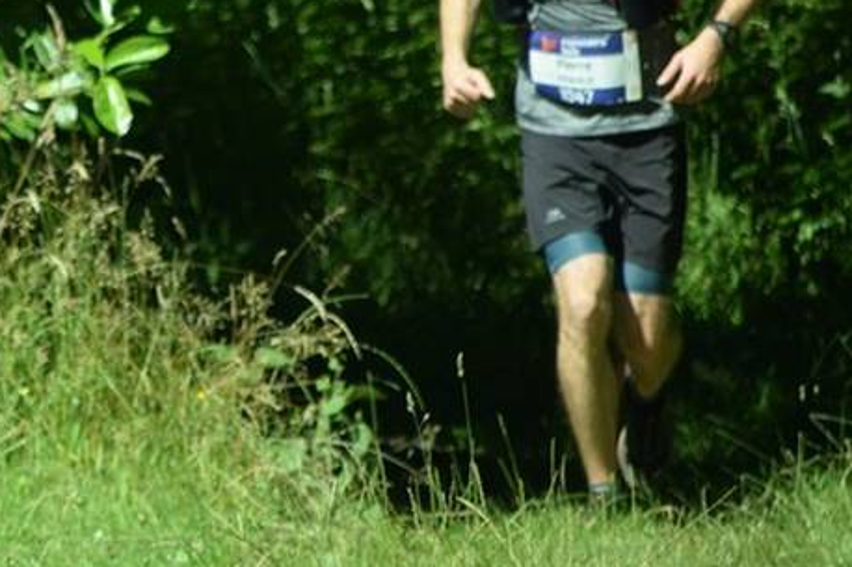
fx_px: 18594
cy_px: 199
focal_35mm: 786
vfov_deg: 1.7
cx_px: -175
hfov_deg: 2.6
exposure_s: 1/500
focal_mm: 200
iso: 220
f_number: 6.3
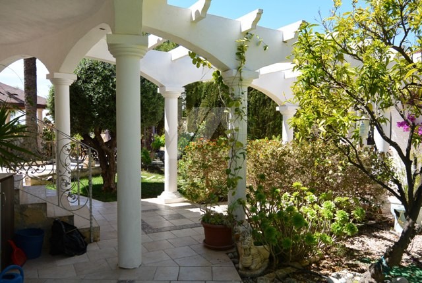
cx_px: 211
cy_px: 142
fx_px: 341
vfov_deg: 45.2
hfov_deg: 63.5
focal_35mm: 29
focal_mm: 11
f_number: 3.5
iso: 100
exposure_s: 1/800
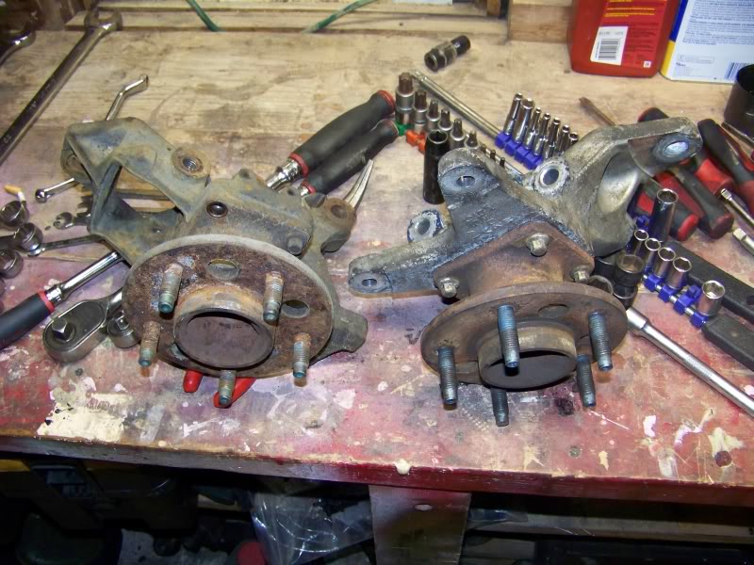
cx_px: 377
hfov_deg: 51.4
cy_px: 282
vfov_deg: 39.7
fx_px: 784
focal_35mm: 36
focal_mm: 5.85
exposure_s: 1/30
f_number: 2.8
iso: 200
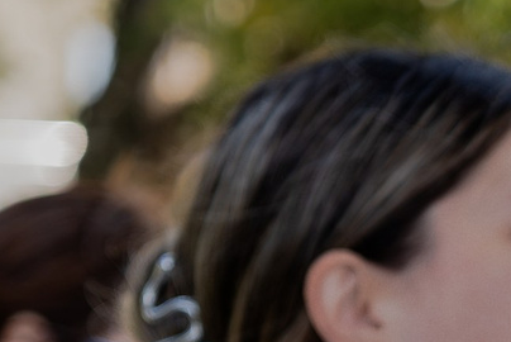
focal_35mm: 380
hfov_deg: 5.3
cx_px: 1075
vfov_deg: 3.6
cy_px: 908
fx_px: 5398
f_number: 2.8
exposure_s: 1/400
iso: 200
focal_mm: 60
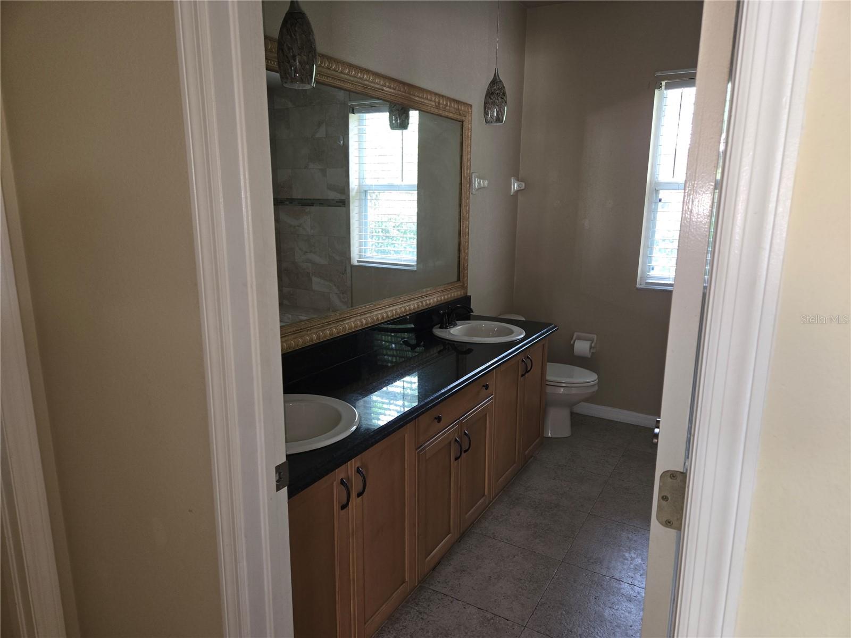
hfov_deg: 73.9
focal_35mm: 23
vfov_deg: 58.9
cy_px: 319
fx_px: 565
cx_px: 426
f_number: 1.8
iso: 160
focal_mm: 5.4
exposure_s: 1/20
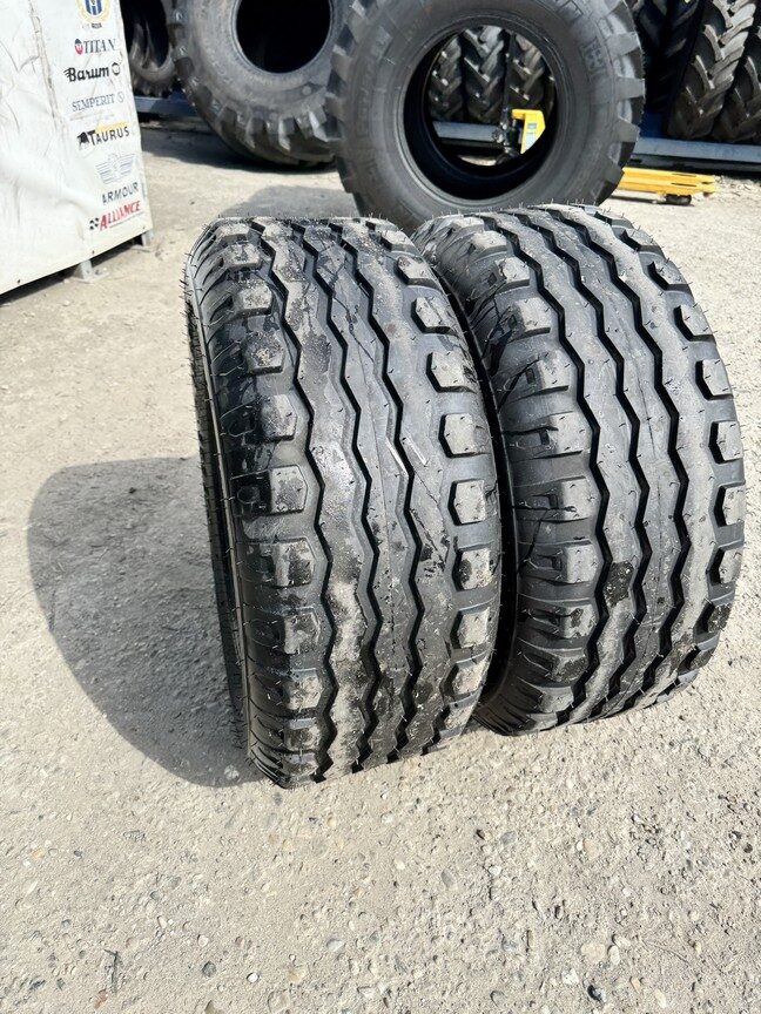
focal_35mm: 24
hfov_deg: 56.8
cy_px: 507
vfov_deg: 71.6
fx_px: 703
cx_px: 380
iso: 80
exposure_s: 1/2604
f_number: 1.78
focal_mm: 6.76
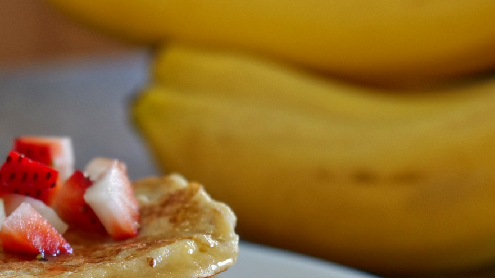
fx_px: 1798
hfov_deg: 15.4
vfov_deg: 8.8
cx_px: 5
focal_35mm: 137
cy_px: 298
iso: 2500
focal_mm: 60
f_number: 7.1
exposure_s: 1/80
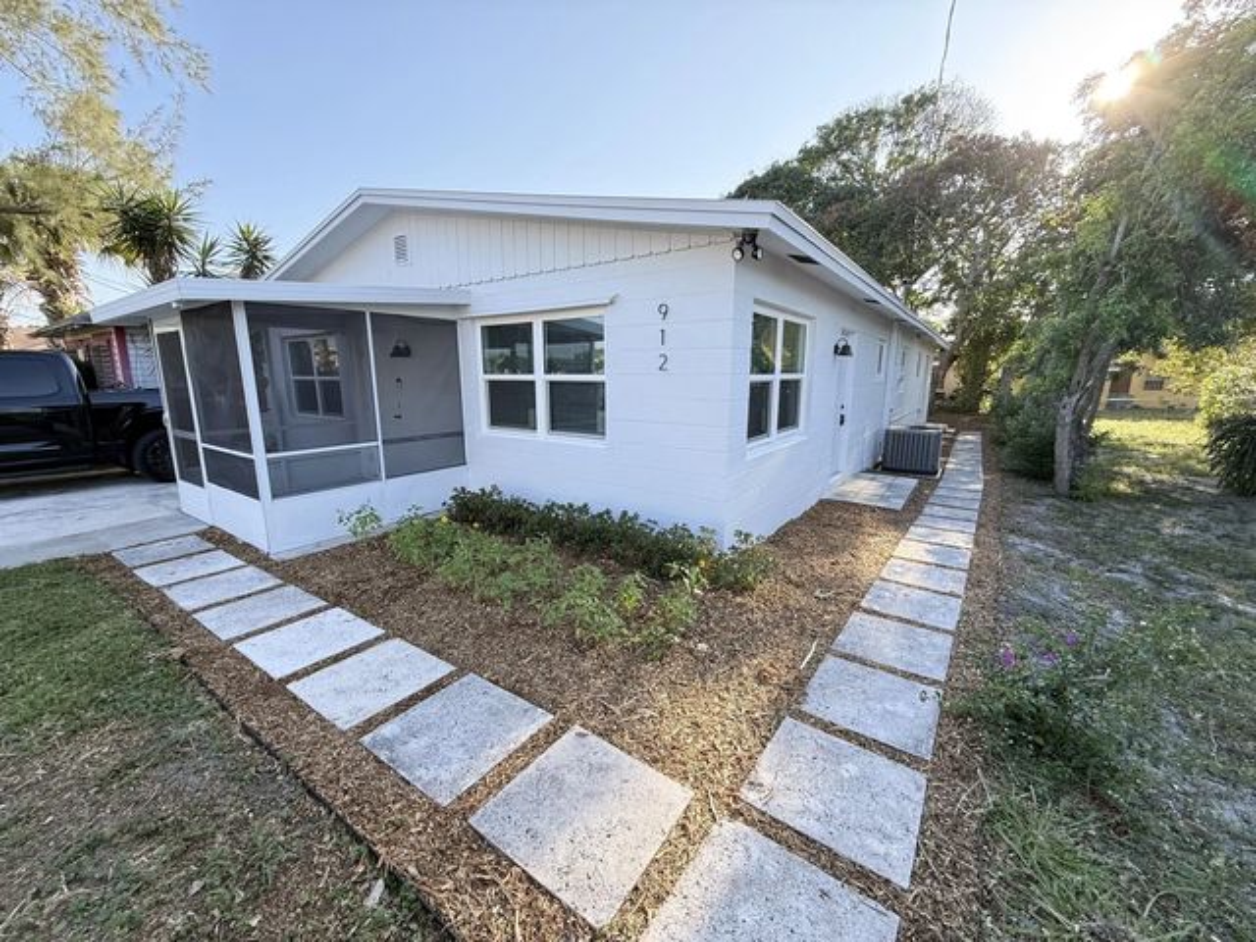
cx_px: 628
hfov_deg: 102.1
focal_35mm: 14
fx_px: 508
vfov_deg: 85.7
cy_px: 471
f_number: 2.2
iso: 64
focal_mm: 2.22
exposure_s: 1/335
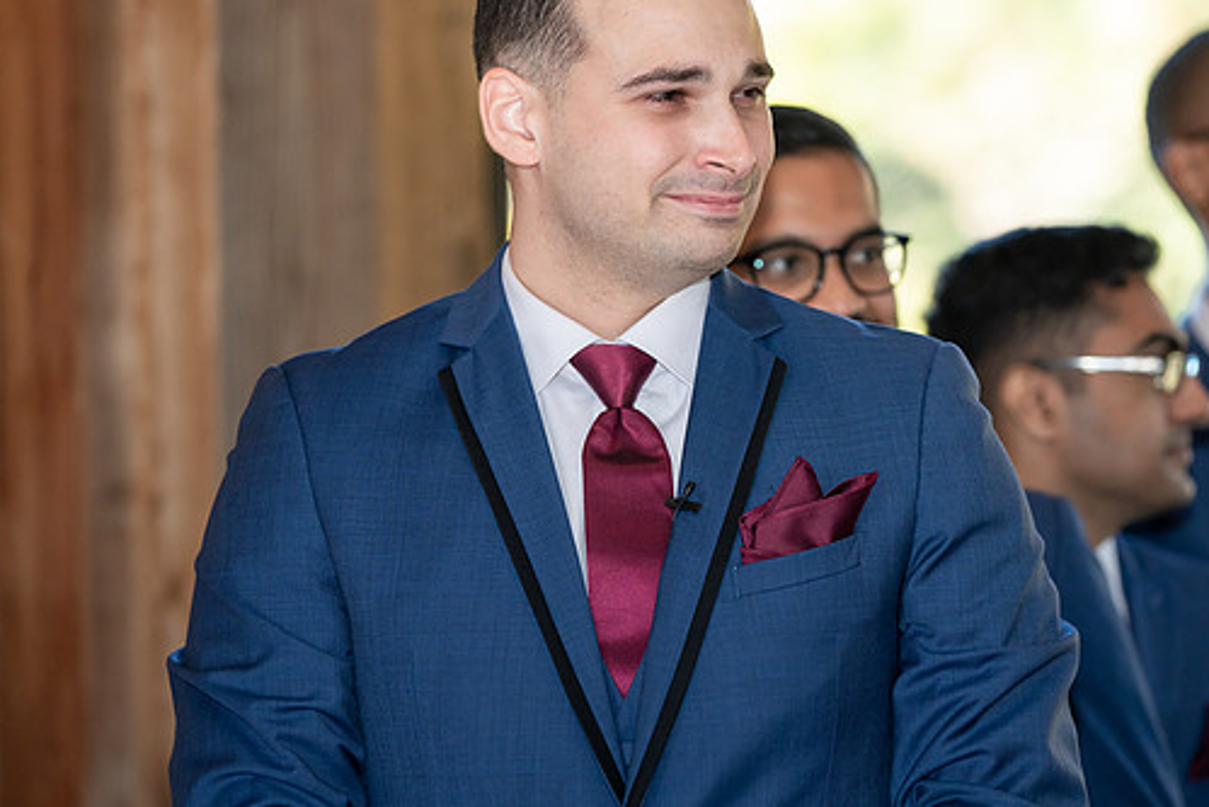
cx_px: 669
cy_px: 350
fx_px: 6046
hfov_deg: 11.4
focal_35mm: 180
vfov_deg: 7.6
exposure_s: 1/500
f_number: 4
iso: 1250
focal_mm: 155
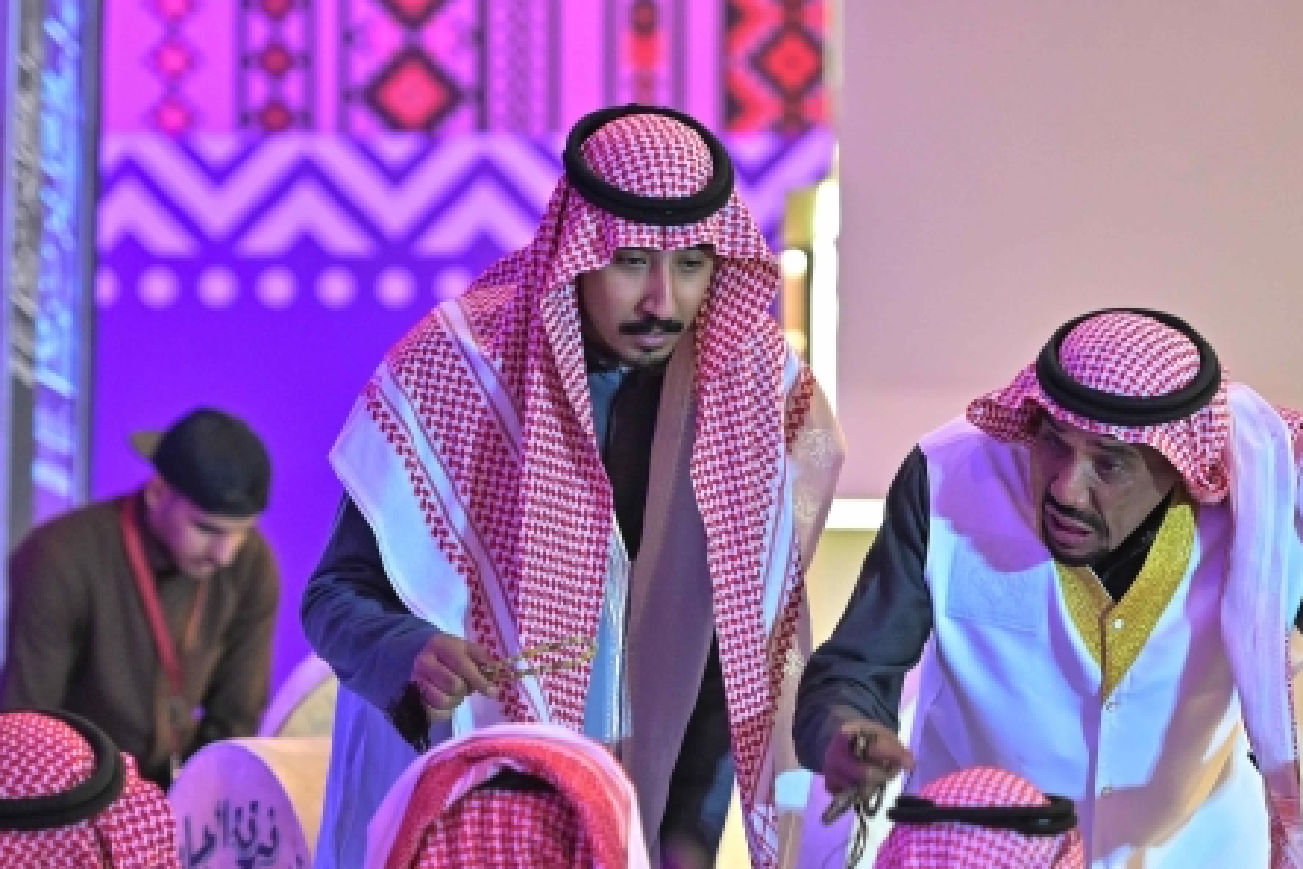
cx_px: 1012
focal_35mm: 270
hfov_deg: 7.6
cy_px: 945
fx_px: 9772
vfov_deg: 5.1
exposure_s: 1/250
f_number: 2.8
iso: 1600
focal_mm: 120
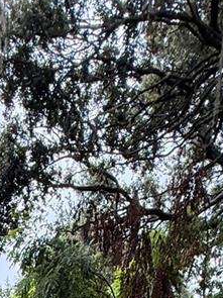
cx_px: 24
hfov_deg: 24.9
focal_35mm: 57
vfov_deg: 20.0
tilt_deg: -16.3
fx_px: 490
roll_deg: -0.2
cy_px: 578
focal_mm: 2.22
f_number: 2.2
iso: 160
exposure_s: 1/99
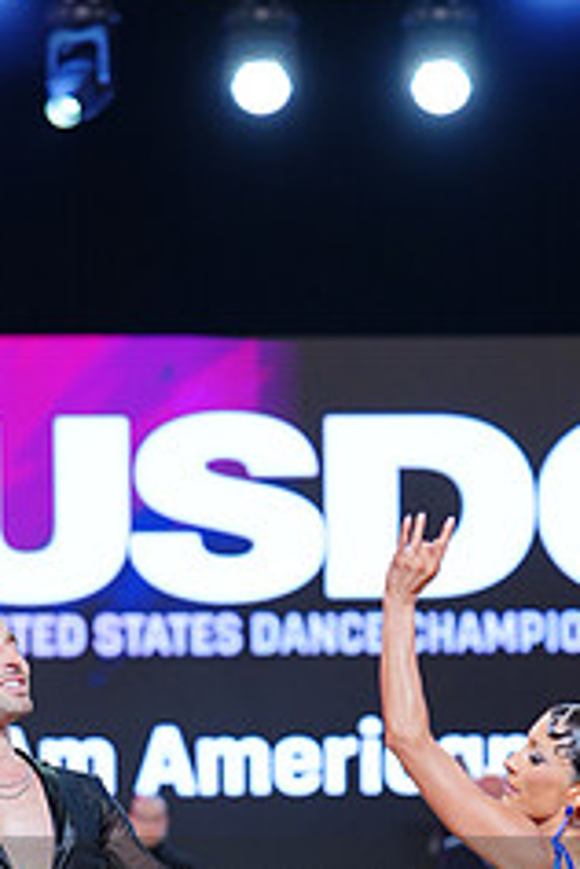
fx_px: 3963
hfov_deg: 8.4
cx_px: 273
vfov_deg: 12.3
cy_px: 961
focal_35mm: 164
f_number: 2
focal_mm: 67
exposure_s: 1/400
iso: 320
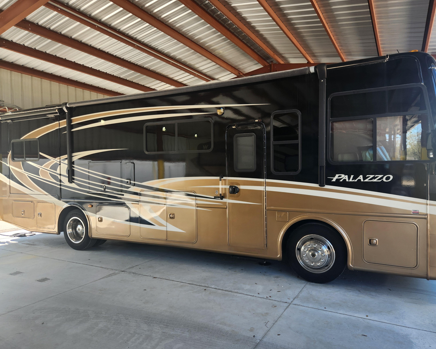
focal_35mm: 24
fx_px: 310
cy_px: 175
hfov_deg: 70.3
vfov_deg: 58.8
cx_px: 227
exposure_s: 1/180
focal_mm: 5.4
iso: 40
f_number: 1.8
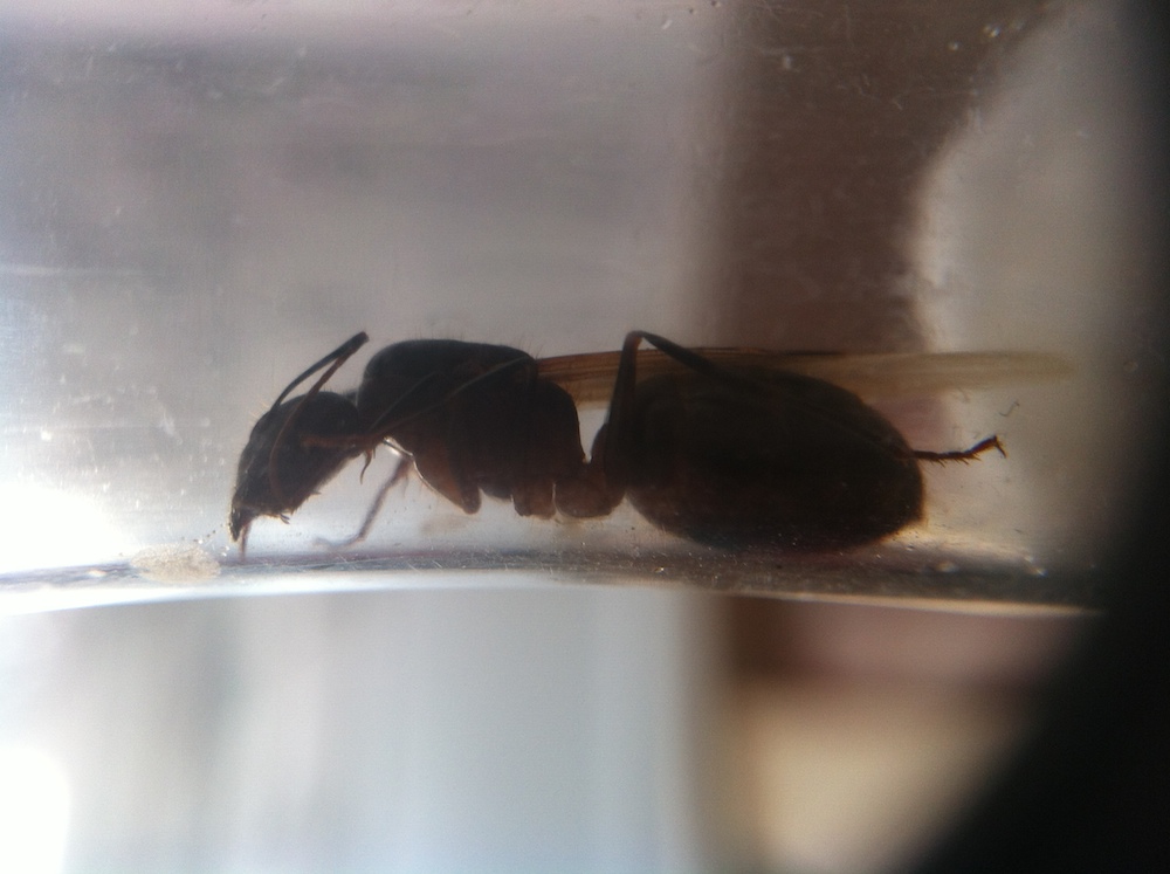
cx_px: 585
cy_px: 437
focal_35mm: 35
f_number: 2.8
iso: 80
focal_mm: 3.85
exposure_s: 1/17
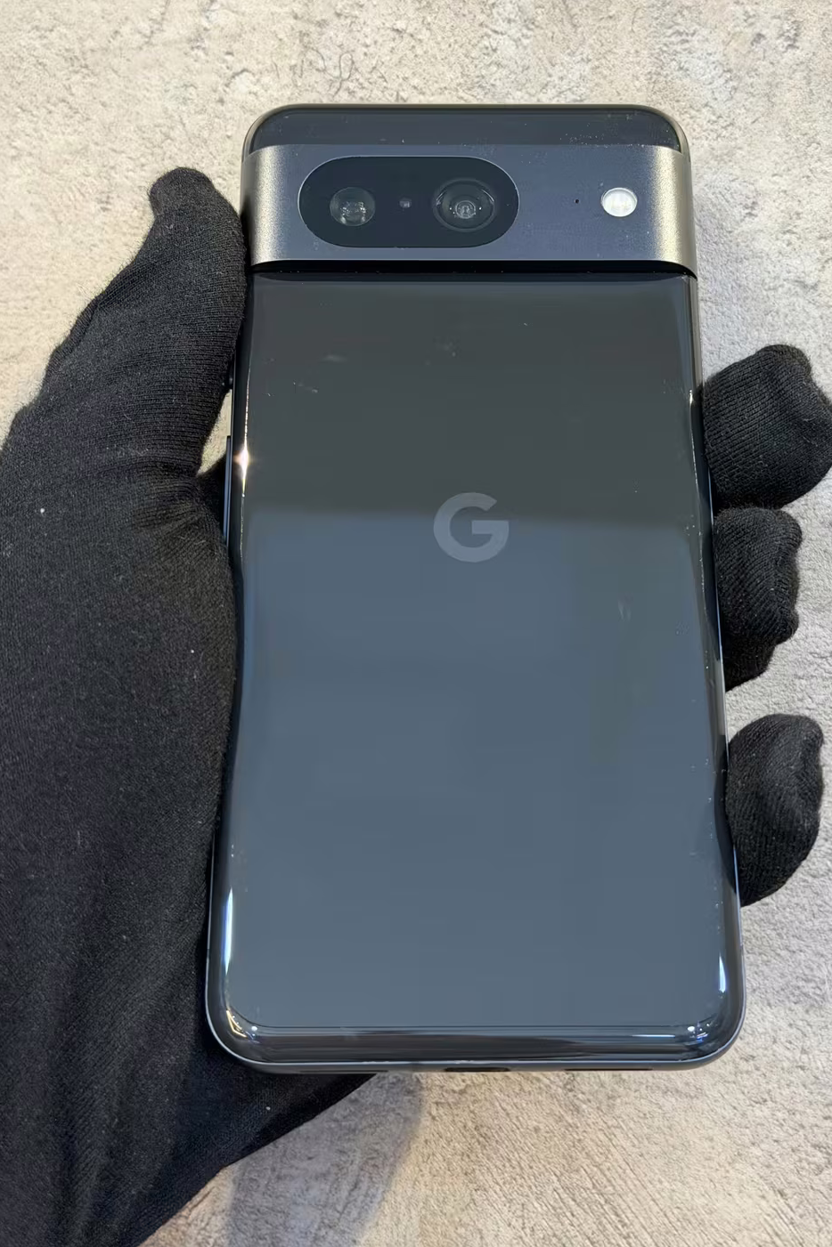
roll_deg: -2.6
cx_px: 469
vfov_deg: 35.0
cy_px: 536
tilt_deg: +5.3
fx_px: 1976
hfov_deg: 23.8
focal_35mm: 57
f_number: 1.78
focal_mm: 6.76
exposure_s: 1/50
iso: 250
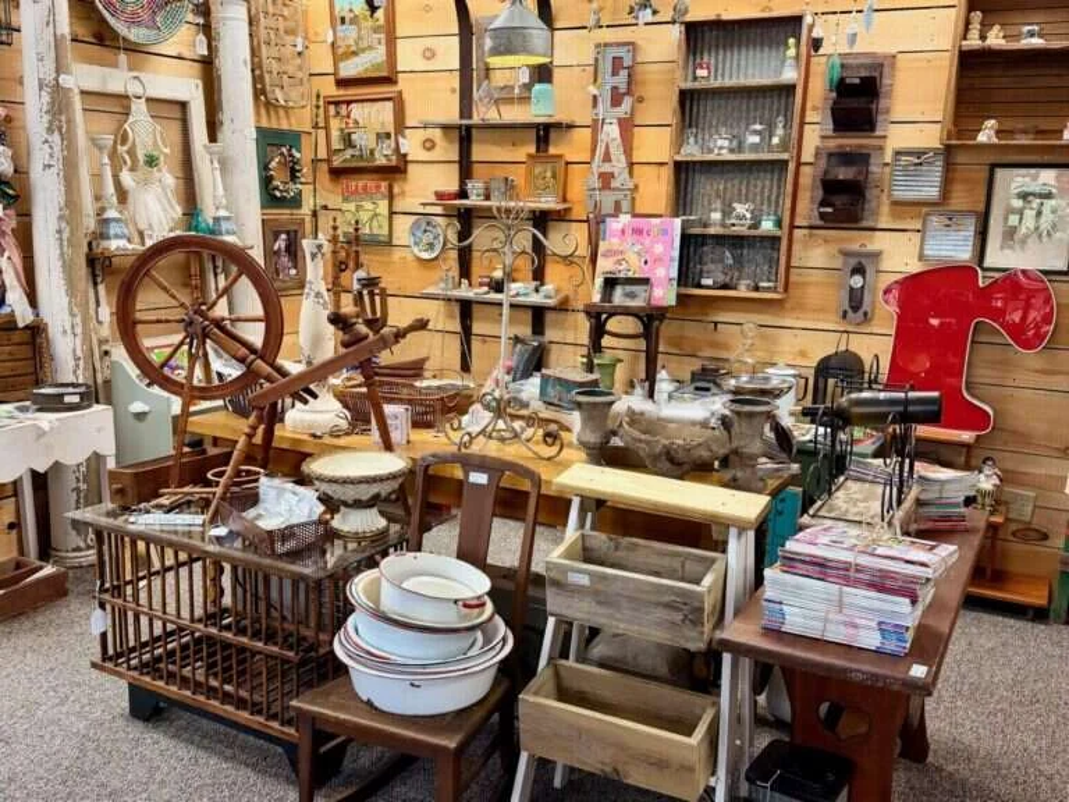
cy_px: 401
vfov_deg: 56.8
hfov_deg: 71.6
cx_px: 534
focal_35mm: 24
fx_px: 741
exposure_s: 1/120
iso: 200
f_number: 1.78
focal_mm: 6.76
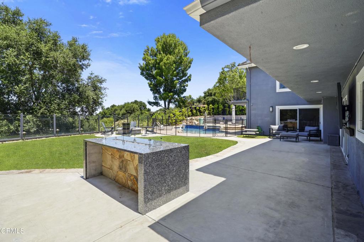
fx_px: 162
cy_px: 121
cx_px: 182
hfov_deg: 96.7
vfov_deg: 73.8
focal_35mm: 16
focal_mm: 16
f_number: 14
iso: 250
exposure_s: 1/30
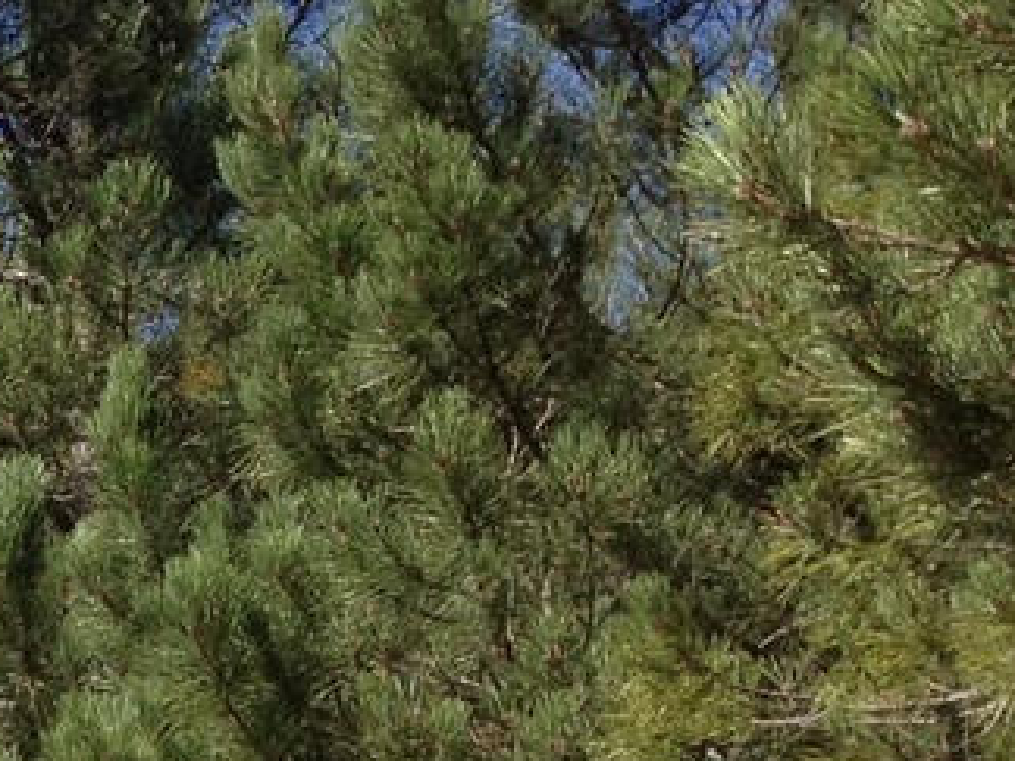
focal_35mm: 173
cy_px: 1754
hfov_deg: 9.9
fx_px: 5073
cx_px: -1476
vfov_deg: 8.0
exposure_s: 1/935
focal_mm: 4.28
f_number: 2.4
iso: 64
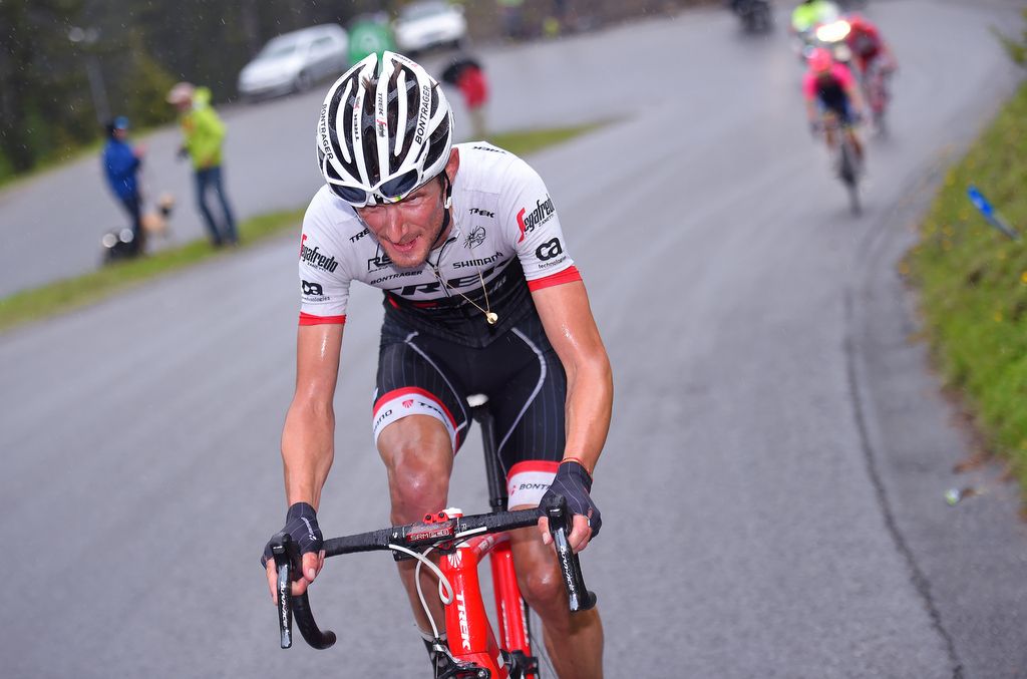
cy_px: 340
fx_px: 1992
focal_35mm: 70
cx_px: 514
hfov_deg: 28.9
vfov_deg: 19.3
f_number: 2.8
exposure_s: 1/640
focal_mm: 70
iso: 500
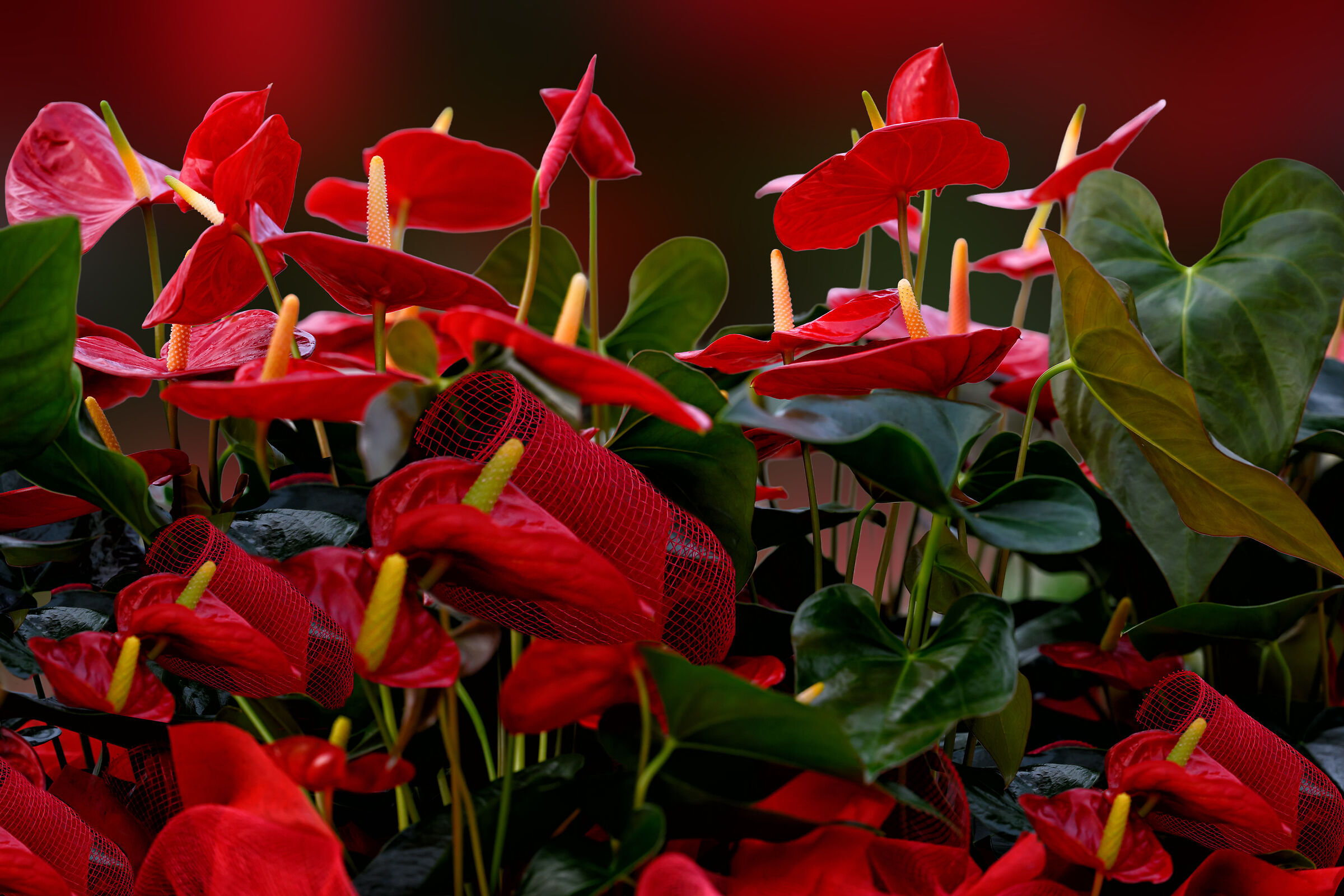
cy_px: 448
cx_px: 672
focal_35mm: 105
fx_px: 3920
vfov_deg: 13.0
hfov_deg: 19.5
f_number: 4
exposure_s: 1/125
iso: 400
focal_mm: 105
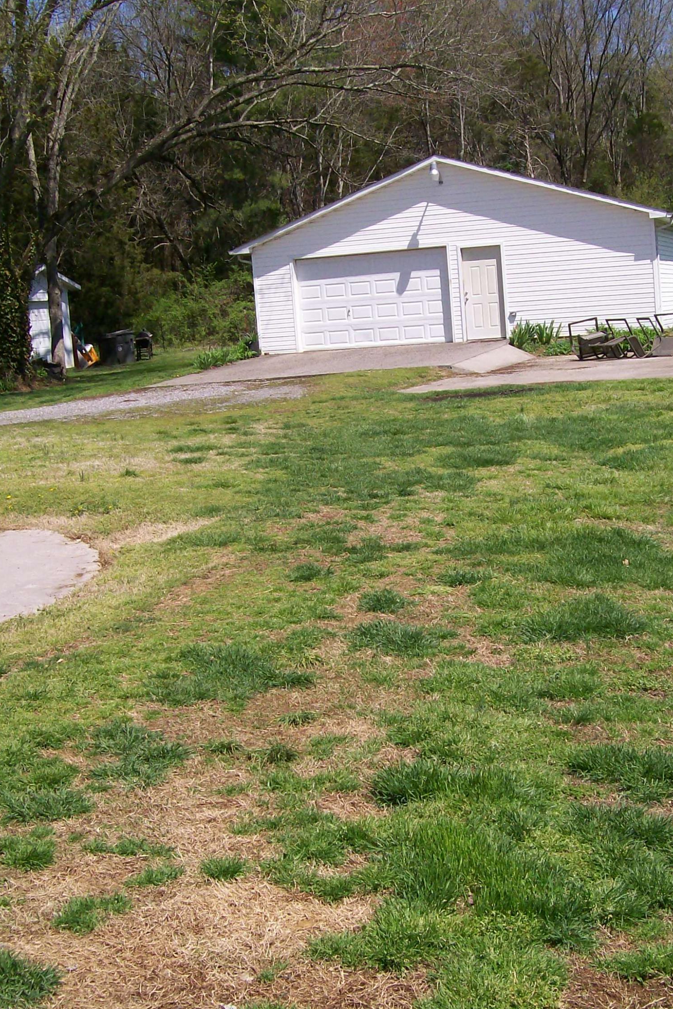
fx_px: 1402
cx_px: 403
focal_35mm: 50
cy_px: 504
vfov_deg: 39.6
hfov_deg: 26.9
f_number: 4.8
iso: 80
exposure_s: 1/561
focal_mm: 6
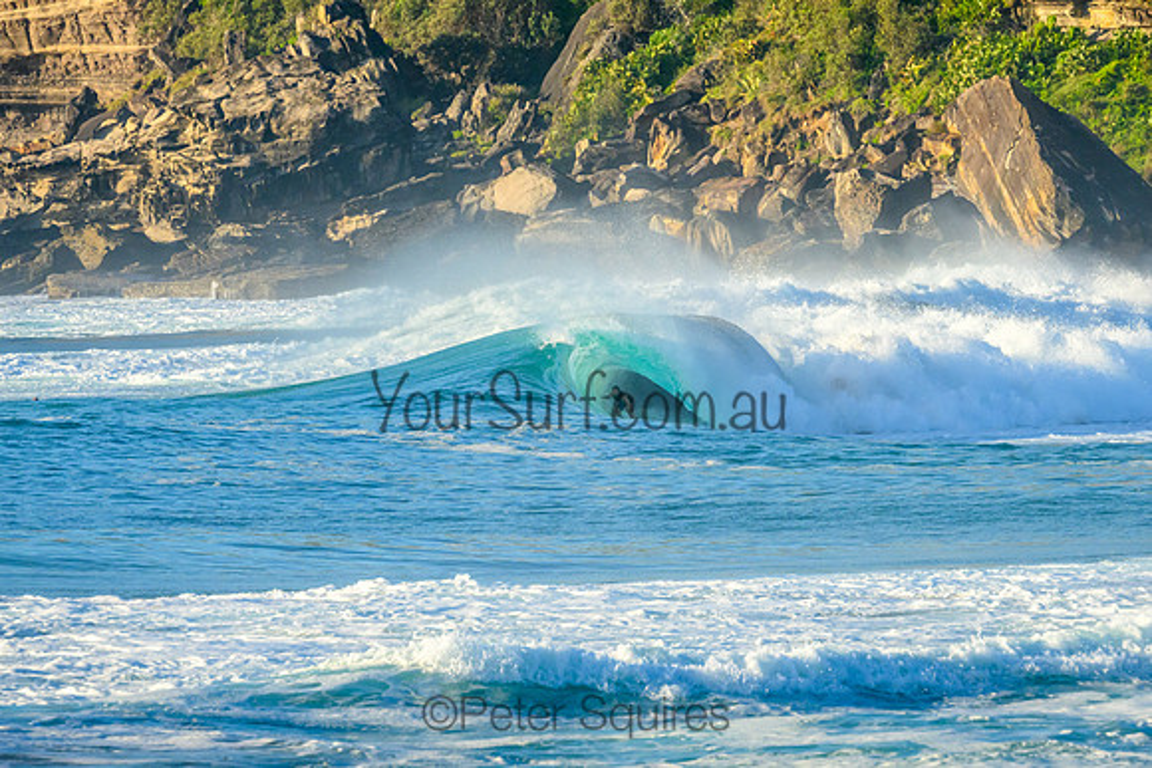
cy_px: 375
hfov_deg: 3.8
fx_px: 17582
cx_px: 636
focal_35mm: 549
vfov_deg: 2.5
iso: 1000
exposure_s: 1/2000
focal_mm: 400
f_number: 9
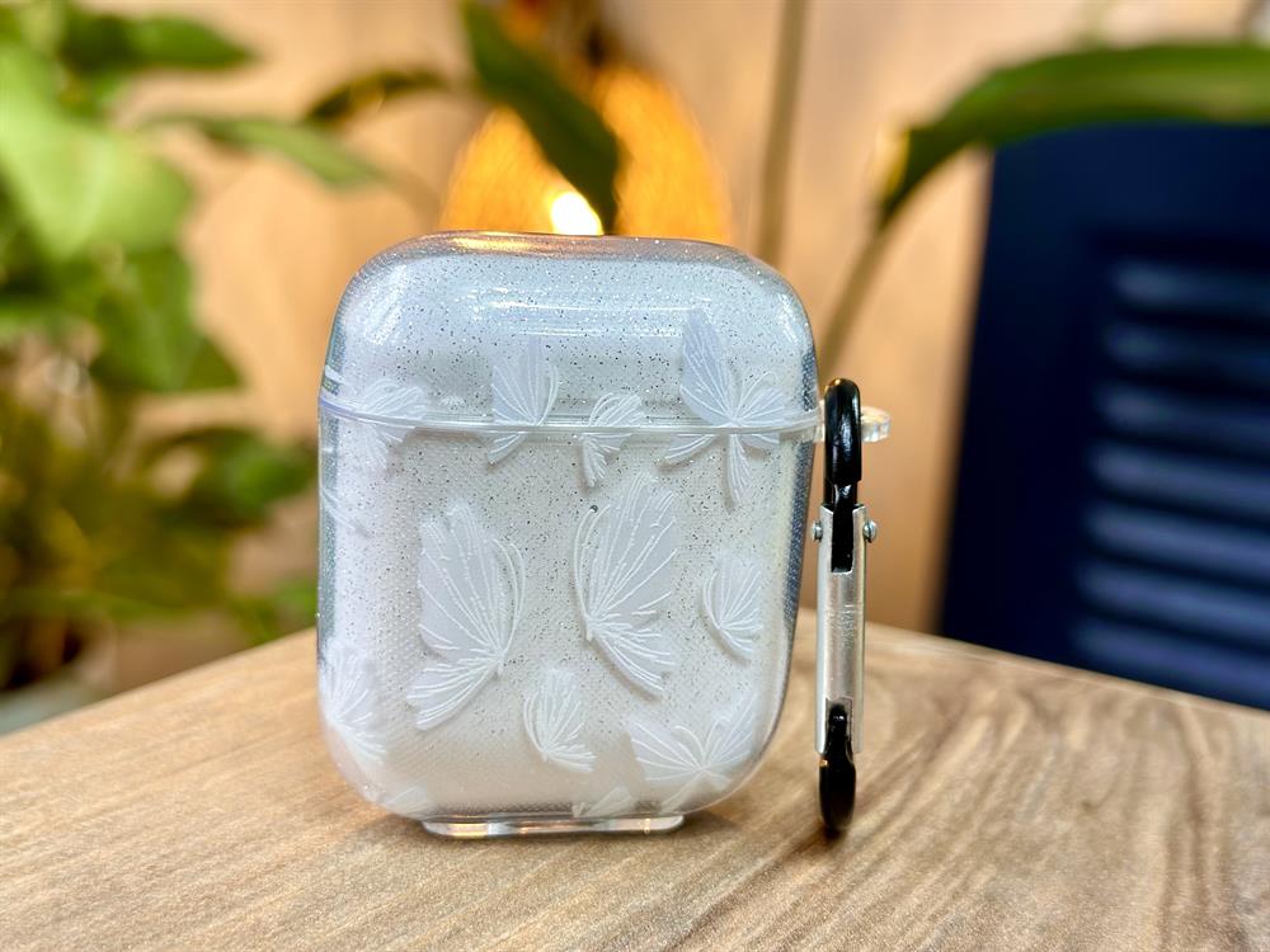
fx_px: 1761
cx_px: 635
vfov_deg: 30.3
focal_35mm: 48
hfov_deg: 39.7
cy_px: 476
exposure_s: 1/50
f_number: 1.78
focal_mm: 6.86
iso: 100
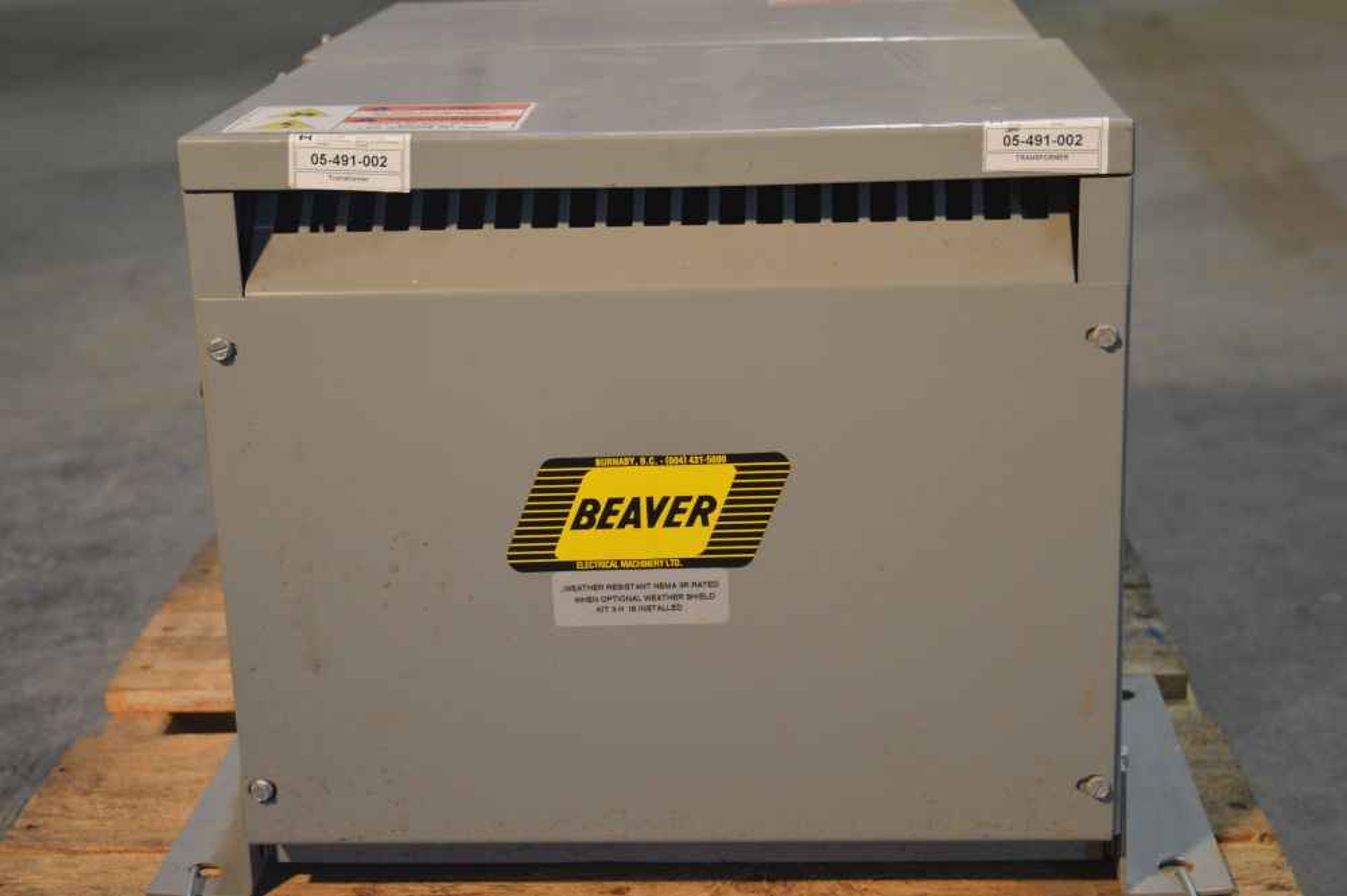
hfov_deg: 33.4
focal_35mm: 60
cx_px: 674
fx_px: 2243
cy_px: 448
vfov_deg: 22.6
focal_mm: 40
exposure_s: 1/20
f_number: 4.8
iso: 400
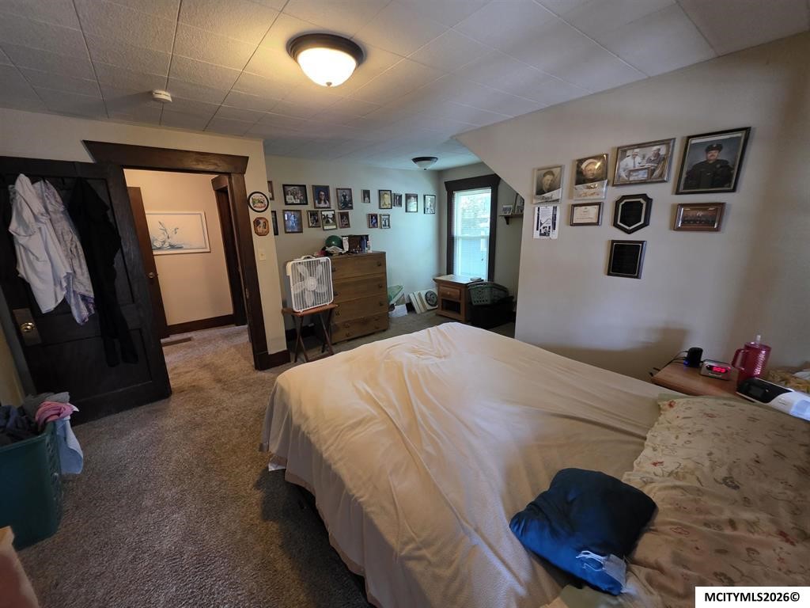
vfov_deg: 89.9
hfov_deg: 106.2
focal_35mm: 13
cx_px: 405
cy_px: 304
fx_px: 304
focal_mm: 2.2
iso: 640
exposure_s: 1/60
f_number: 1.9
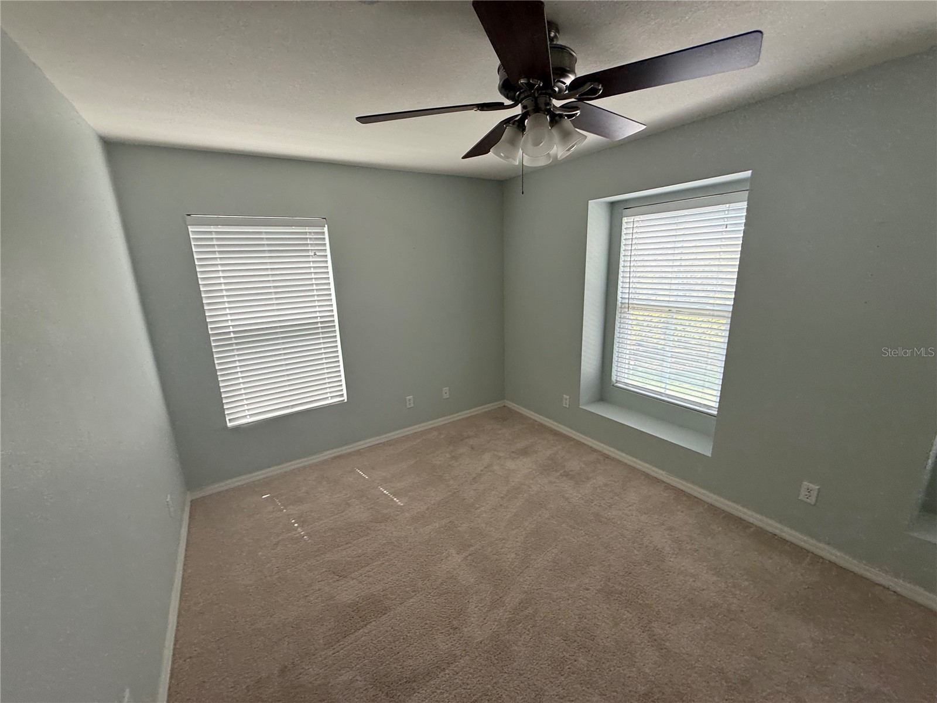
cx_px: 468
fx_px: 379
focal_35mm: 14
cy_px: 352
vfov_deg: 85.7
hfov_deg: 102.1
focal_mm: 2.22
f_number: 2.2
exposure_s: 1/99
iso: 40
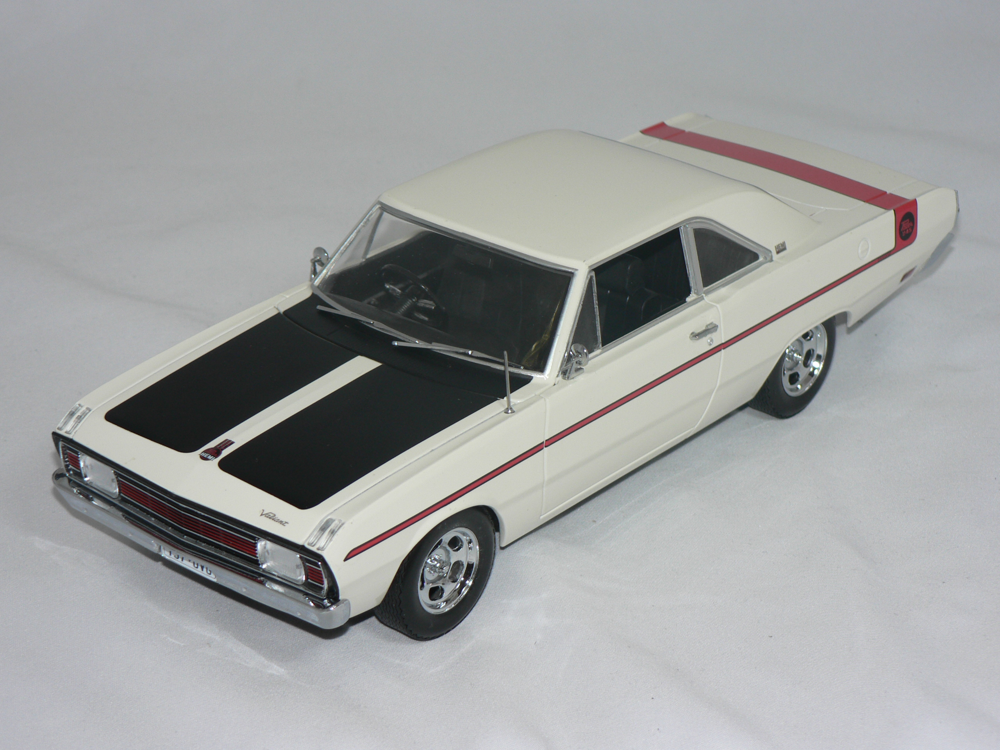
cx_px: 500
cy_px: 375
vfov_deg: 16.6
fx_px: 2571
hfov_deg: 22.0
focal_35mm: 89
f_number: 3.2
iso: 80
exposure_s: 1/60
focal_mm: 14.9
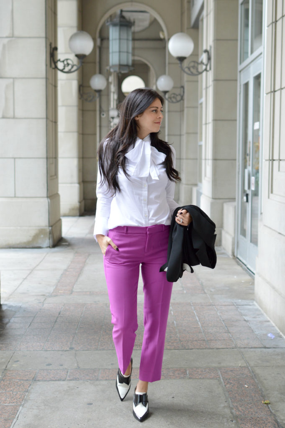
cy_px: 214
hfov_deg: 25.7
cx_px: 142
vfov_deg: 37.9
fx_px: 624
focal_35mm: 52
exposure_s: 1/60
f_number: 4
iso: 400
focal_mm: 35
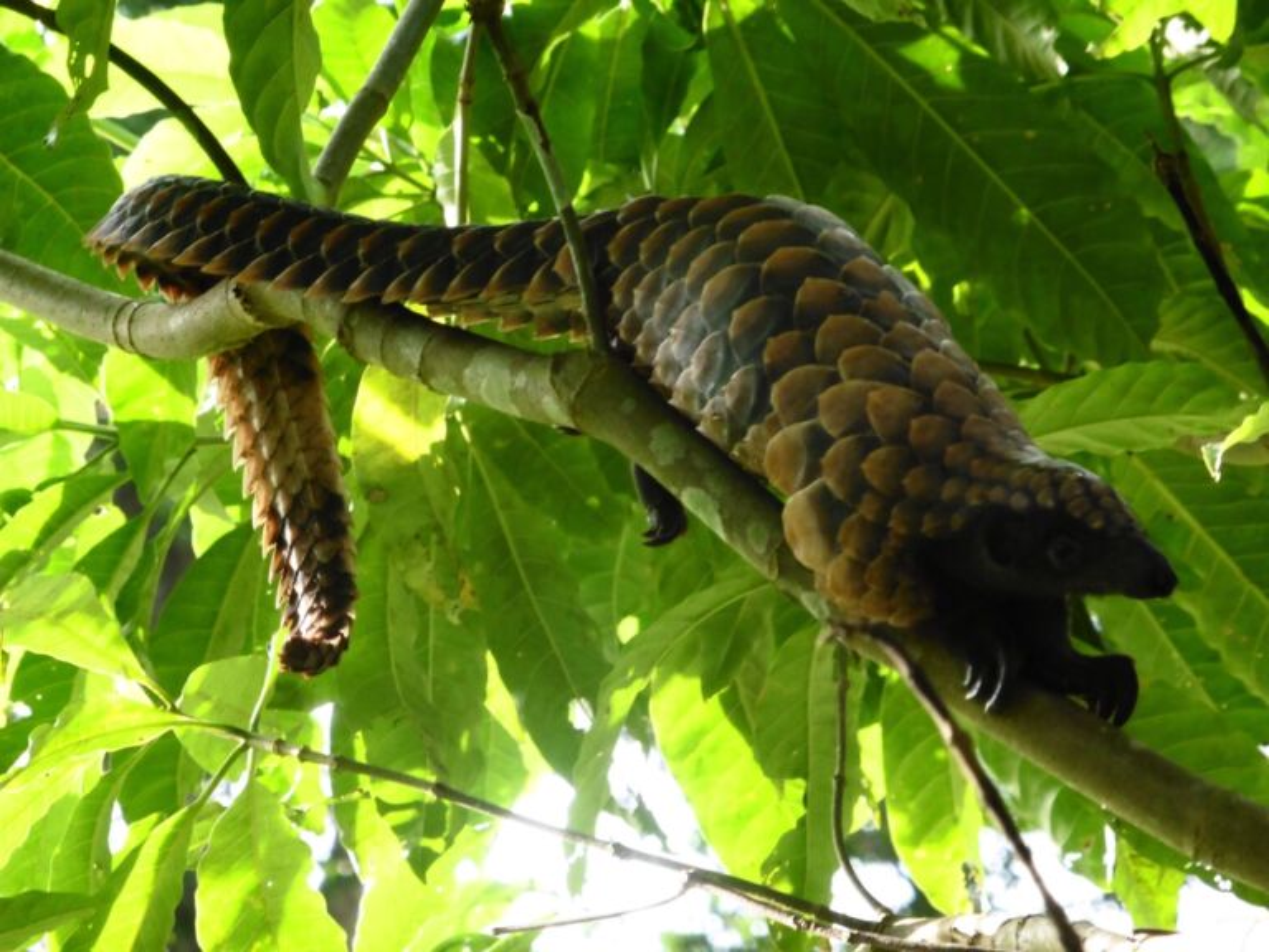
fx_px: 9715
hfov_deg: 7.5
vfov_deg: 5.6
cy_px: 476
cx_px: 634
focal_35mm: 265
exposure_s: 1/80
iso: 400
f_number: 5.8
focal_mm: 47.3
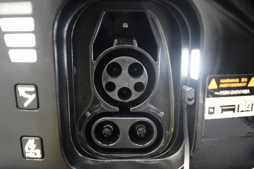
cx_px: 127
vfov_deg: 46.4
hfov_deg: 65.5
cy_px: 84
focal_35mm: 28
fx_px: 197
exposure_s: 1/60
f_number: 2.8
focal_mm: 28
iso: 6400
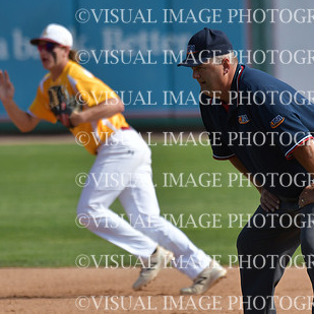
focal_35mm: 861
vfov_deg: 2.0
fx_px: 8836
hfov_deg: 2.0
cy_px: 118
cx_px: 223
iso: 500
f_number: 5.6
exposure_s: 1/2000
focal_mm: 360
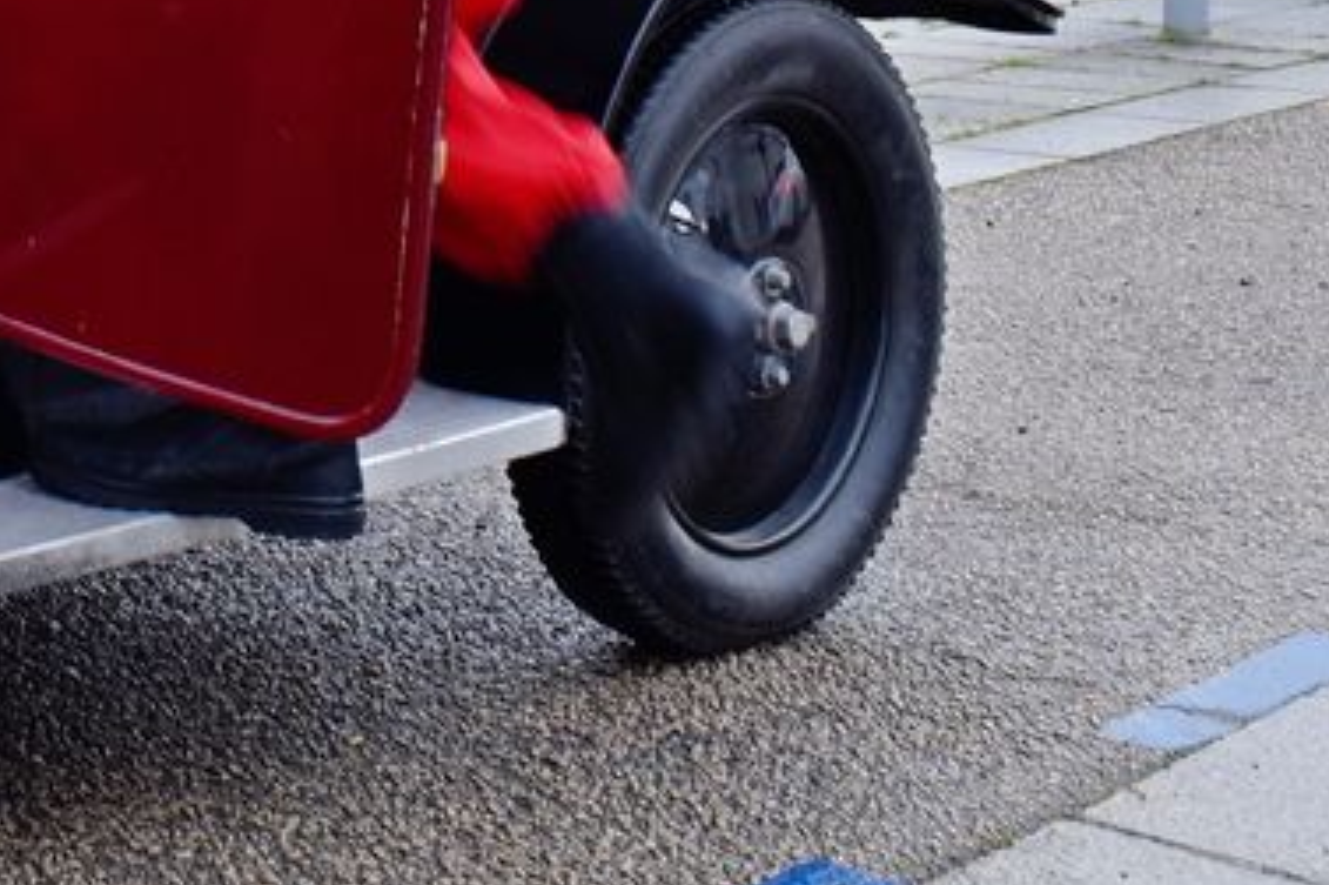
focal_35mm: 86
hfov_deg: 20.1
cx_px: -716
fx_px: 3173
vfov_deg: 15.5
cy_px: -56
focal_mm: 18
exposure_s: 1/30
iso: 110
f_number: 5.6
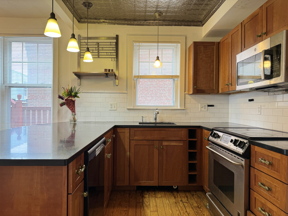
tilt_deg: -0.4
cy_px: 108
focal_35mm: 24
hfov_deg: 71.6
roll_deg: -0.8
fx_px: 200
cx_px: 144
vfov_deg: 56.8
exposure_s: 1/120
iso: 160
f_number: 1.78
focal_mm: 6.76
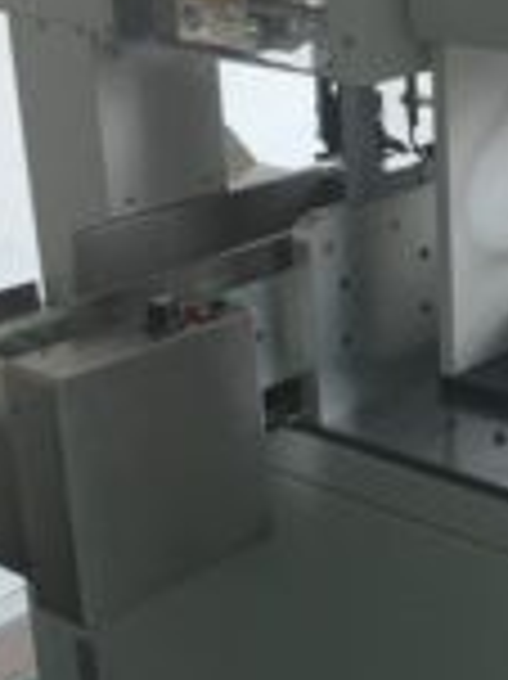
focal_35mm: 77
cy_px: 378
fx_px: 1509
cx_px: 571
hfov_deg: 18.3
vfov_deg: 25.3
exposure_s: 1/17
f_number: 2.2
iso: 40
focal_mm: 4.15
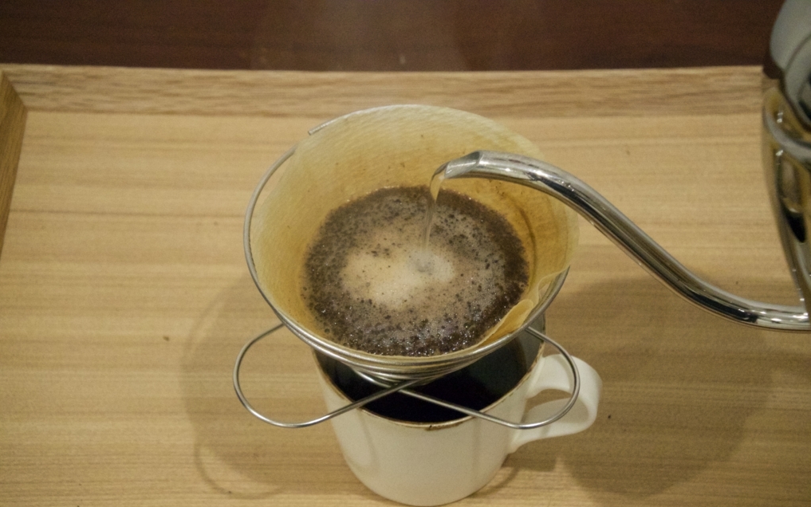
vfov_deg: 16.5
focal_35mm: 79
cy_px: 271
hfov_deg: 26.1
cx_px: 404
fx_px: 1746
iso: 6400
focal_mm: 28.8
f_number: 5.6
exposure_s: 1/60
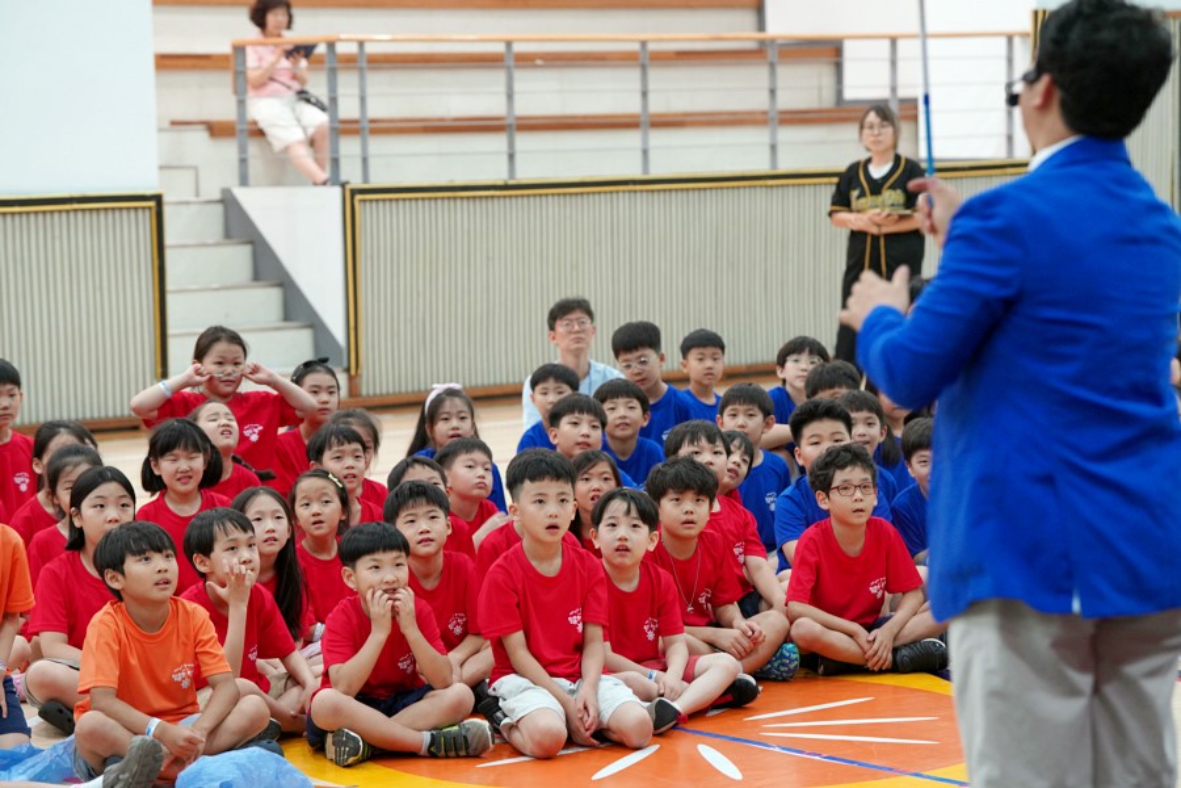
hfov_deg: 19.5
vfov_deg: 13.0
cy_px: 394
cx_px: 590
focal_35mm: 105
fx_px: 3444
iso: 2000
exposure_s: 1/160
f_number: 4
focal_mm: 105
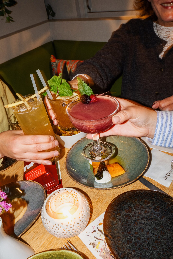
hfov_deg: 43.6
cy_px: 130
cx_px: 86
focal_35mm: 30
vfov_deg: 61.9
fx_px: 216
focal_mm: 20.3
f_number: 9
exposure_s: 1/4
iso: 500
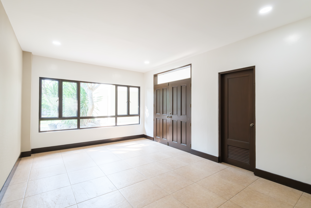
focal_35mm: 17
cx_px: 156
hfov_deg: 93.3
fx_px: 147
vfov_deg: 70.4
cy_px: 104
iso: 1250
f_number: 11
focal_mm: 11
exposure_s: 1/13
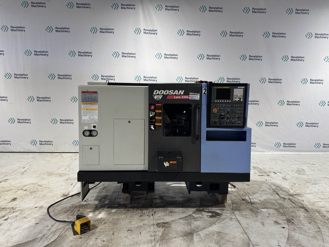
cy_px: 124
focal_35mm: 24
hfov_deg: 71.6
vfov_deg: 56.8
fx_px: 228
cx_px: 164
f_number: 1.78
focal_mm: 6.76
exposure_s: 1/120
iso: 100
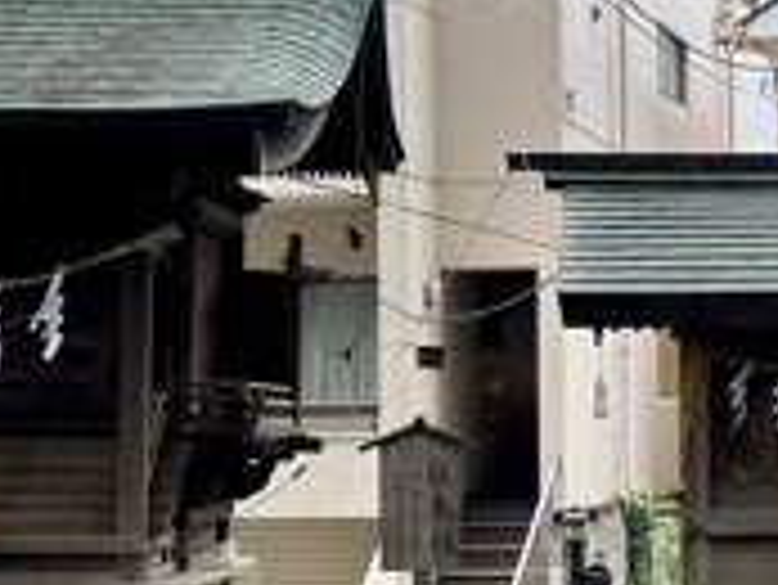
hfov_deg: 18.3
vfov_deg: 14.1
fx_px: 2362
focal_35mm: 105
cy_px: 340
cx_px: 738
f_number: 1.6
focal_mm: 5.96
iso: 40
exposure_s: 1/146
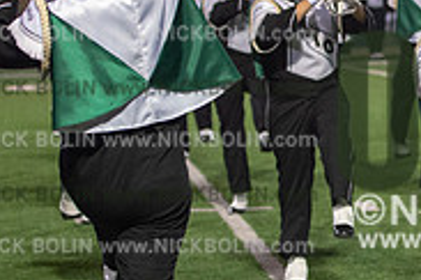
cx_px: 499
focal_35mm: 222
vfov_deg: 6.2
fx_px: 2596
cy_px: 140
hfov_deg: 9.2
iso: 4000
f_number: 2.8
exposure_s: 1/400
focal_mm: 70
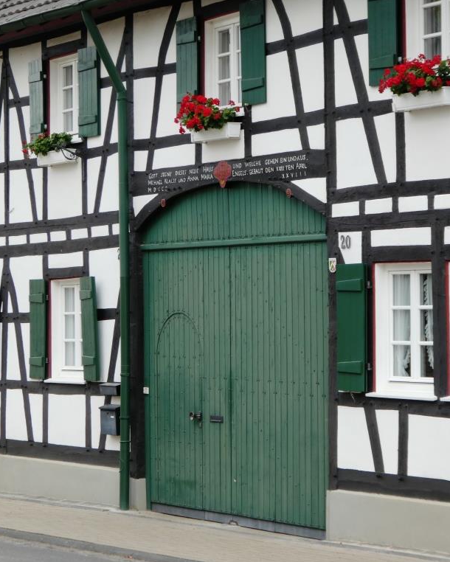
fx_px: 1964
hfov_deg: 13.1
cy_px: 282
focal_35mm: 118
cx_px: 251
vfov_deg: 16.3
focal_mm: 16.1
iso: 80
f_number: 4.9
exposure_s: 1/80
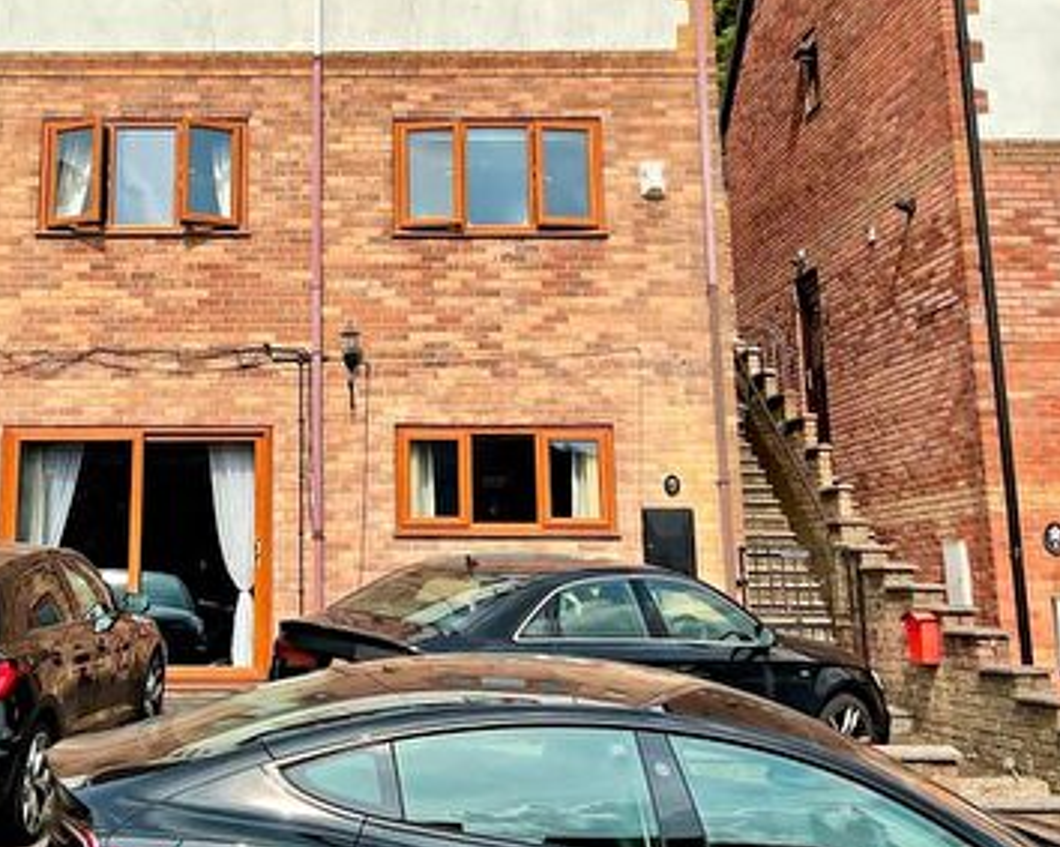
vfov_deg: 26.6
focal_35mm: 56
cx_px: 320
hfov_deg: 33.2
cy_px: 172
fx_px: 1756
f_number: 1.8
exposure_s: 1/1984
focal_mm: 3
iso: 16
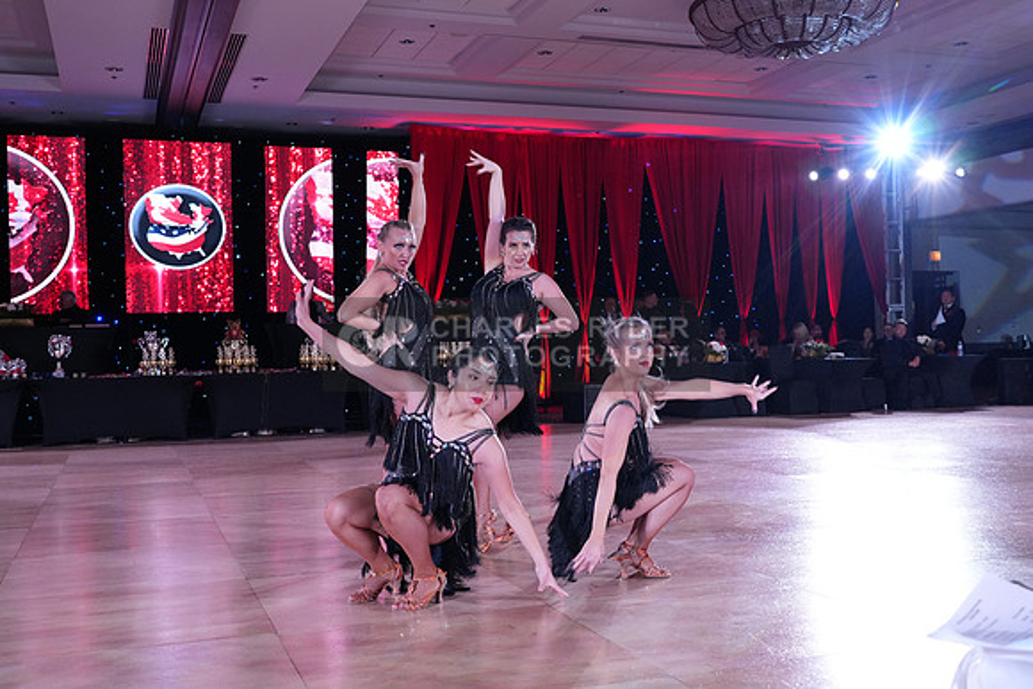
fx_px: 1062
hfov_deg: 51.9
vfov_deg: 36.0
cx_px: 516
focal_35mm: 37
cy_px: 344
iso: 2500
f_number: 5
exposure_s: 1/250
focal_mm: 37
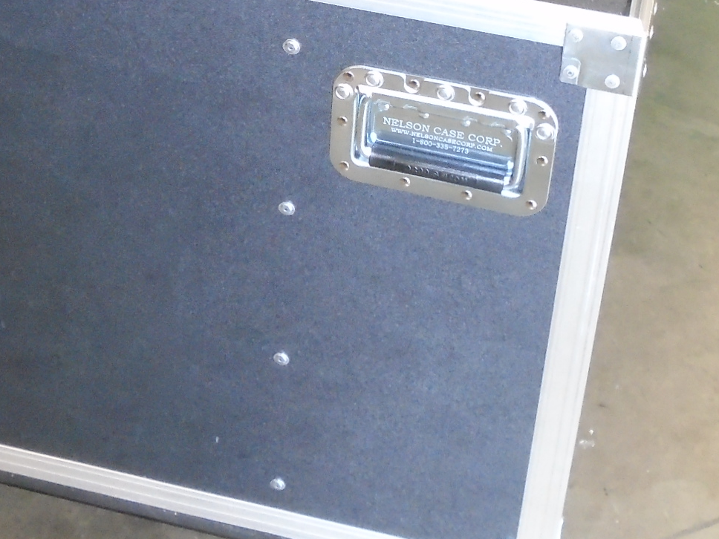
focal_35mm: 83
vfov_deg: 17.2
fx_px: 1724
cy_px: -53
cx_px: 354
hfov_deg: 23.6
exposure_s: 1/40
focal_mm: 5.5
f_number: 3.5
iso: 400
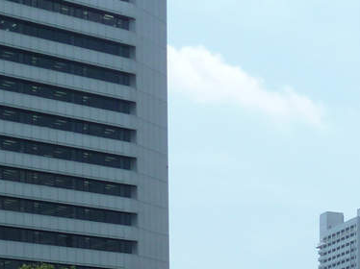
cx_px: 713
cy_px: 477
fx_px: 1112
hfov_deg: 15.1
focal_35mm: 107
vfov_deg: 12.6
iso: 80
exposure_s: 1/400
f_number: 4.5
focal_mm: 4.1
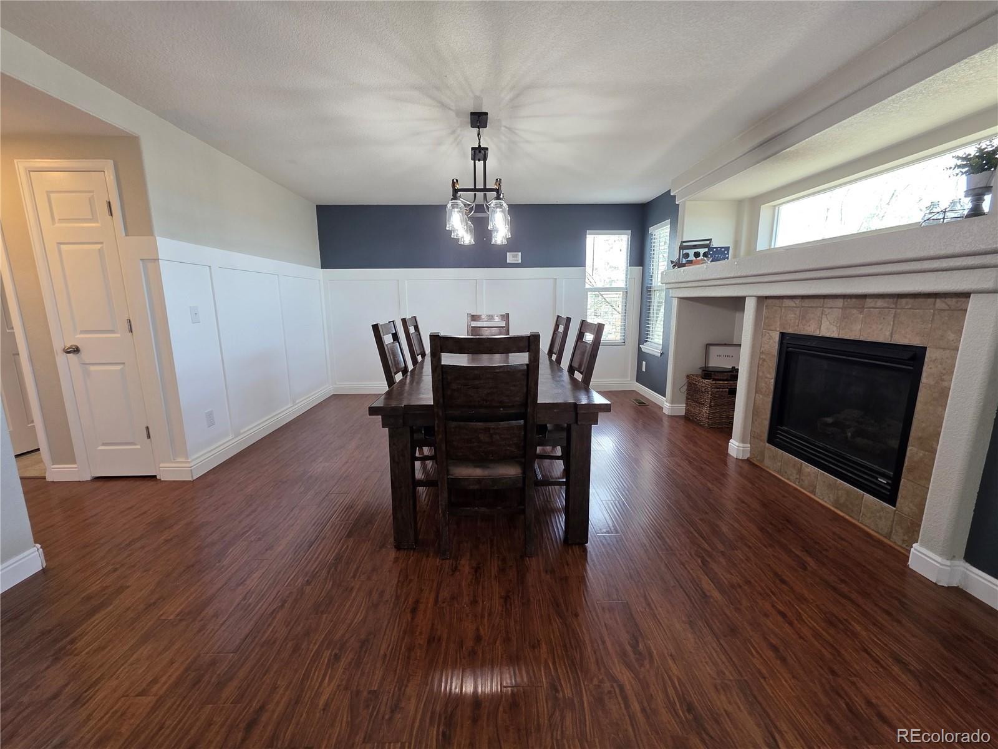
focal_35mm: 13
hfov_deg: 106.2
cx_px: 499
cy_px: 374
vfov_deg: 89.9
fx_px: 375
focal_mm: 2.2
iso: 125
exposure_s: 1/120
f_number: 1.9
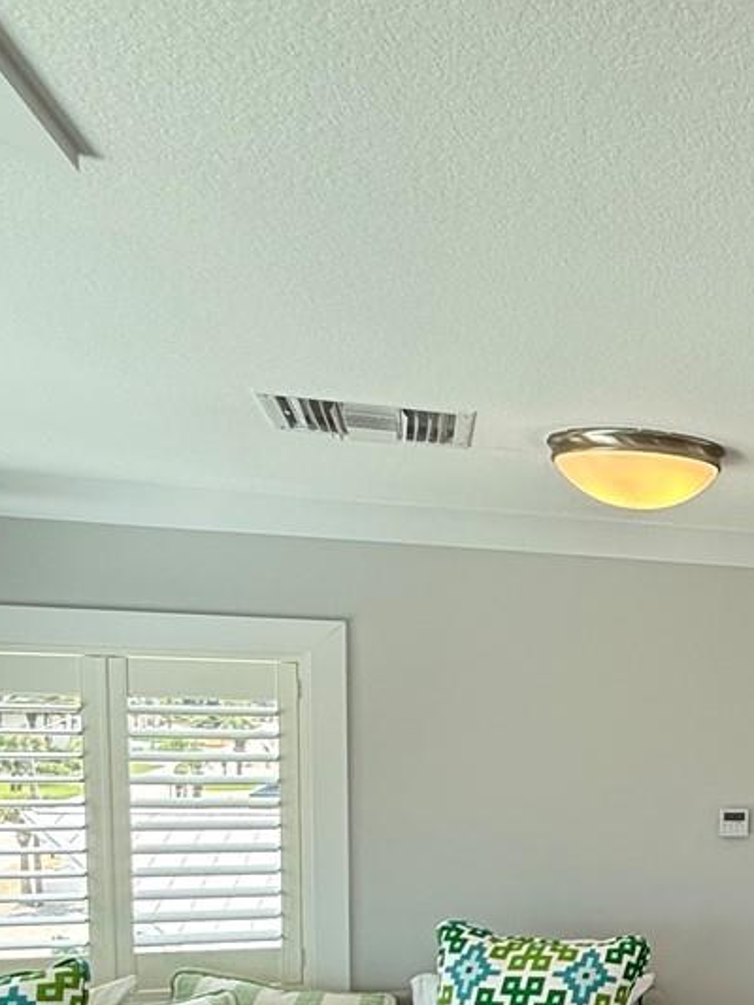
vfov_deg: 42.9
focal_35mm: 42
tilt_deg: -4.6
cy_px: 794
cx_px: 975
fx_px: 1219
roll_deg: -2.6
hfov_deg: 28.4
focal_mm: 2.22
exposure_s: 1/120
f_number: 2.2
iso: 80
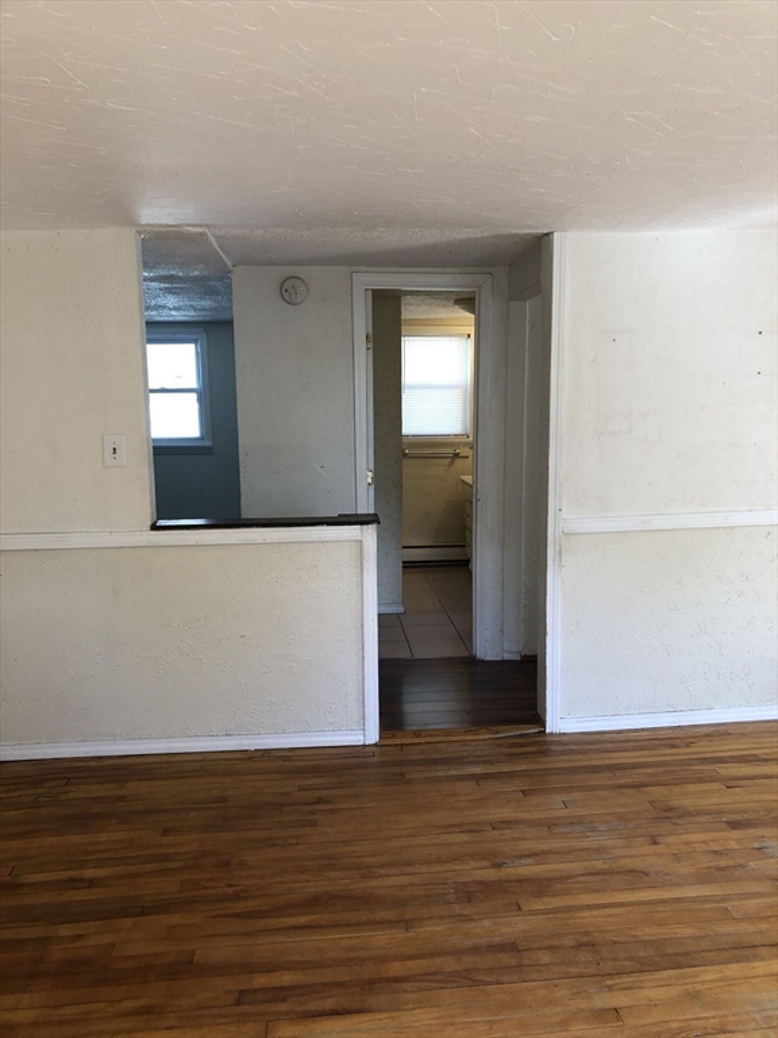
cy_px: 519
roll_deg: -0.7
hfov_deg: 49.7
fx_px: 839
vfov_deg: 63.4
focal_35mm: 28
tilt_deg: -7.9
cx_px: 389
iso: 20
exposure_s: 1/40
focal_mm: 4
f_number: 1.8
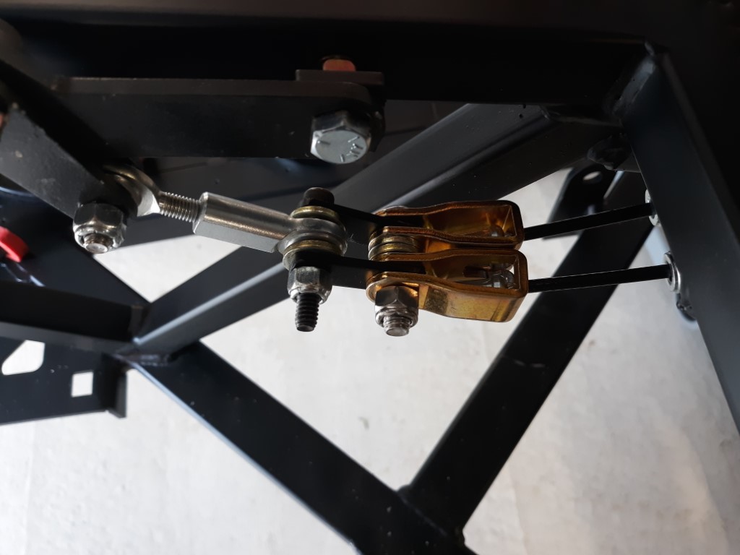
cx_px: 370
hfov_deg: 63.4
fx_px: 599
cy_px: 278
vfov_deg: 49.7
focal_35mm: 28
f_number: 1.7
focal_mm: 3.7
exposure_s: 1/40
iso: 100
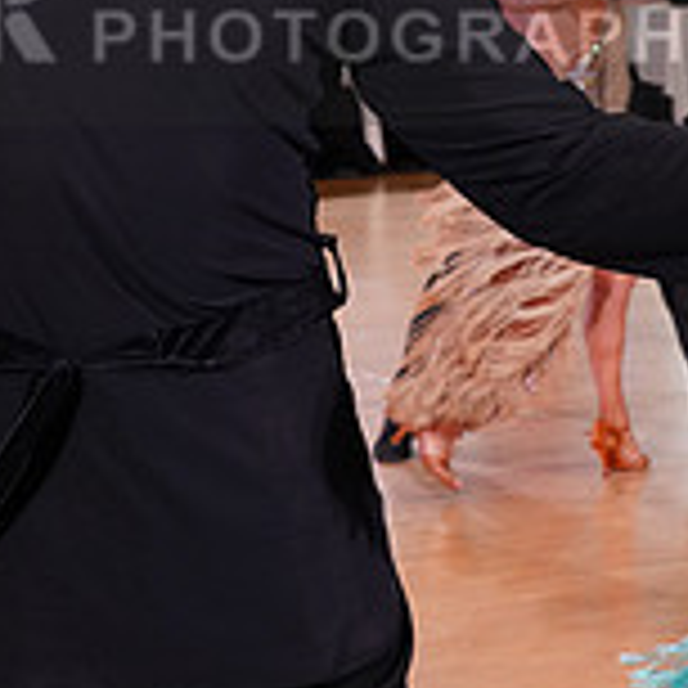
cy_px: 7
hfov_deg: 11.6
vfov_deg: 11.5
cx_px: 306
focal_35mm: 151
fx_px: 3395
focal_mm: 47
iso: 1600
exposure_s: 1/160
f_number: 6.3
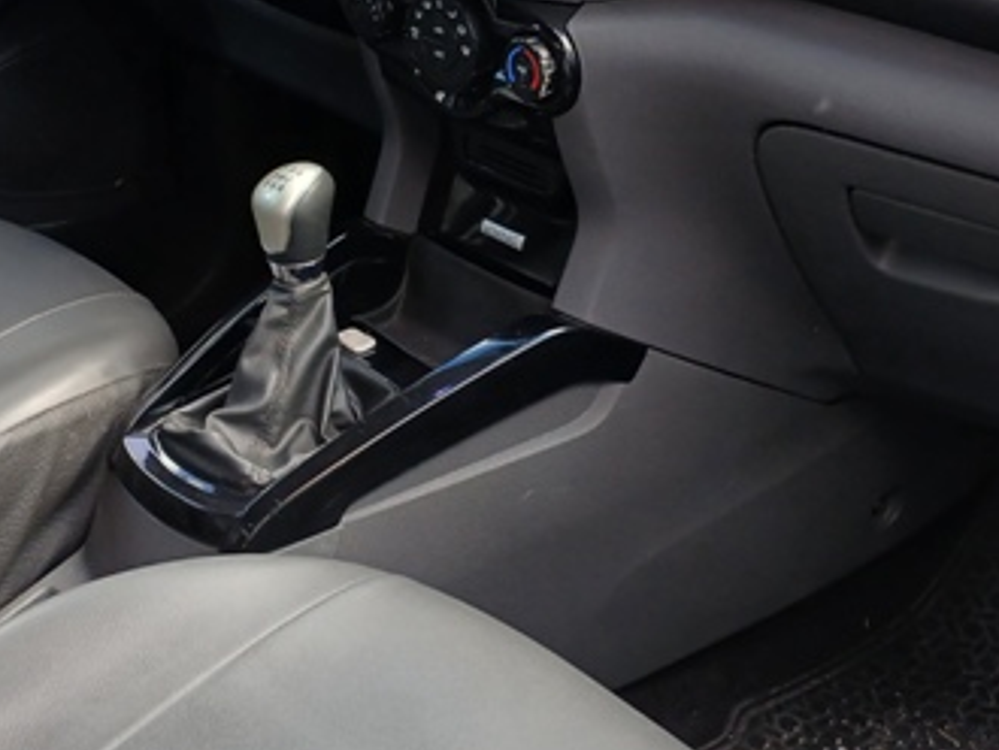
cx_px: 551
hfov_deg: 30.7
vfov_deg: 23.2
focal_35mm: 63
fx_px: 1819
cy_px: 251
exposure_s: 1/60
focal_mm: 3.98
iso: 50
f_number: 1.8
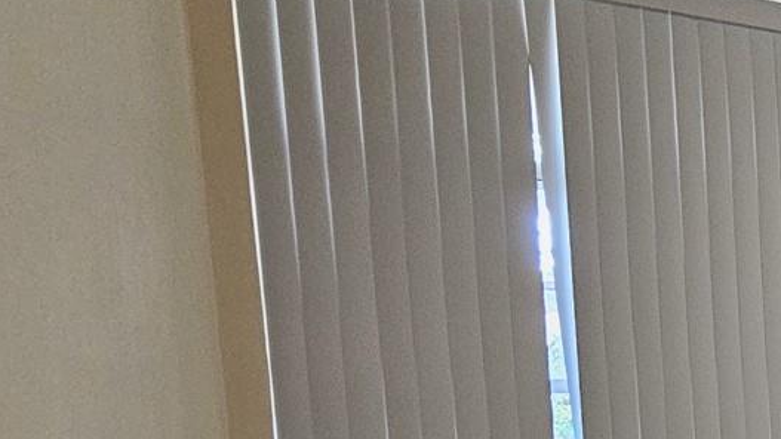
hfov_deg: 31.6
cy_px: 452
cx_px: 1089
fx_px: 890
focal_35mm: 43
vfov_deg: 26.1
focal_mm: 2.2
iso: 400
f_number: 2.2
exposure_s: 1/40
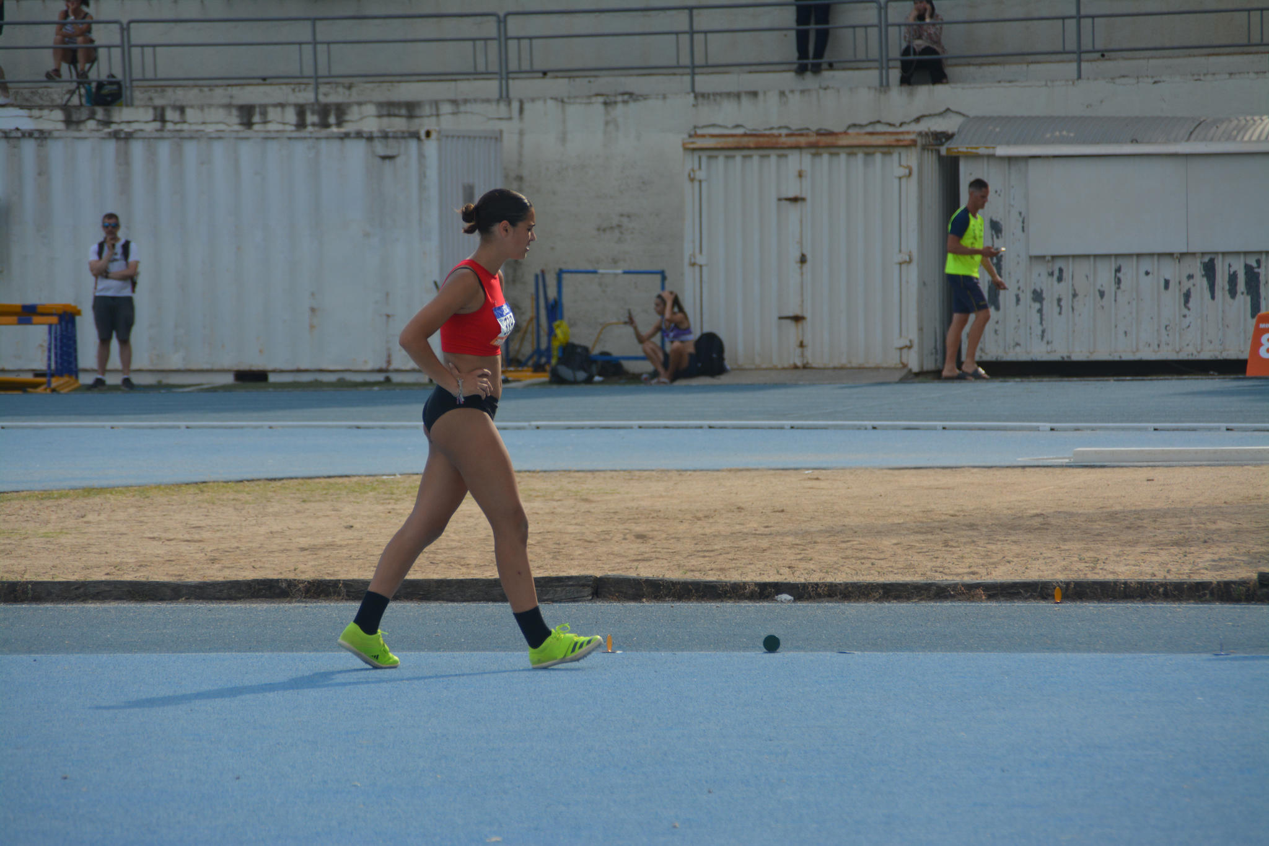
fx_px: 10573
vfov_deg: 4.6
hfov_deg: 6.9
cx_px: 634
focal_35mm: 300
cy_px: 423
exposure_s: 1/2000
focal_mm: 200
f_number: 6.3
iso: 400
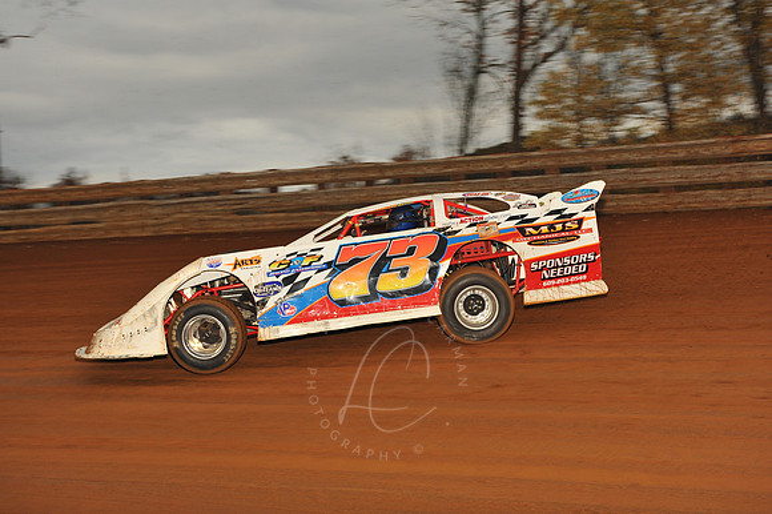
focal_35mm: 70
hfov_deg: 28.9
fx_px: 1500
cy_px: 257
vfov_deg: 19.4
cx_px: 386
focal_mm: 70
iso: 800
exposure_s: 1/320
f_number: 7.1
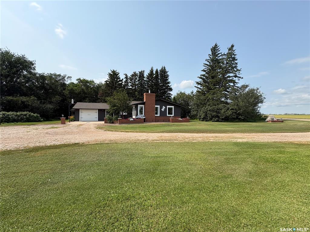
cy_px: 116
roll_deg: +0.3
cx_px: 155
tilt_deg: -0.3
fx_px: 125
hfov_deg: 102.1
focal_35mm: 14
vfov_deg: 85.7
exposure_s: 1/1477
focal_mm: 2.22
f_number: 2.2
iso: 50
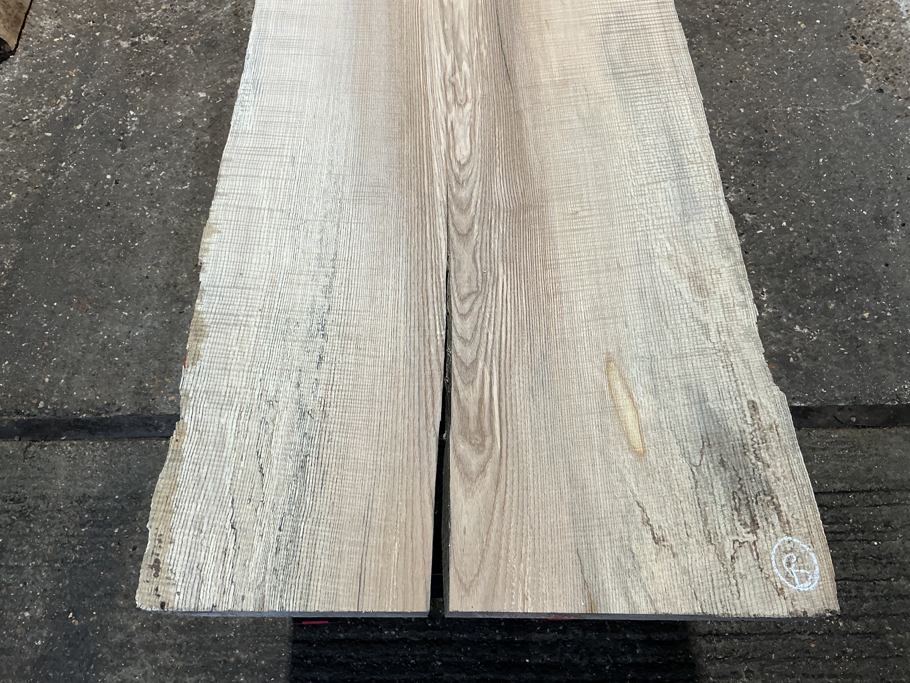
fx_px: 762
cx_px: 455
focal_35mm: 29
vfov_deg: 48.2
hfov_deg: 61.7
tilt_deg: -62.4
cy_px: 342
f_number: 1.8
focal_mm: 3
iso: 64
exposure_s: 1/50
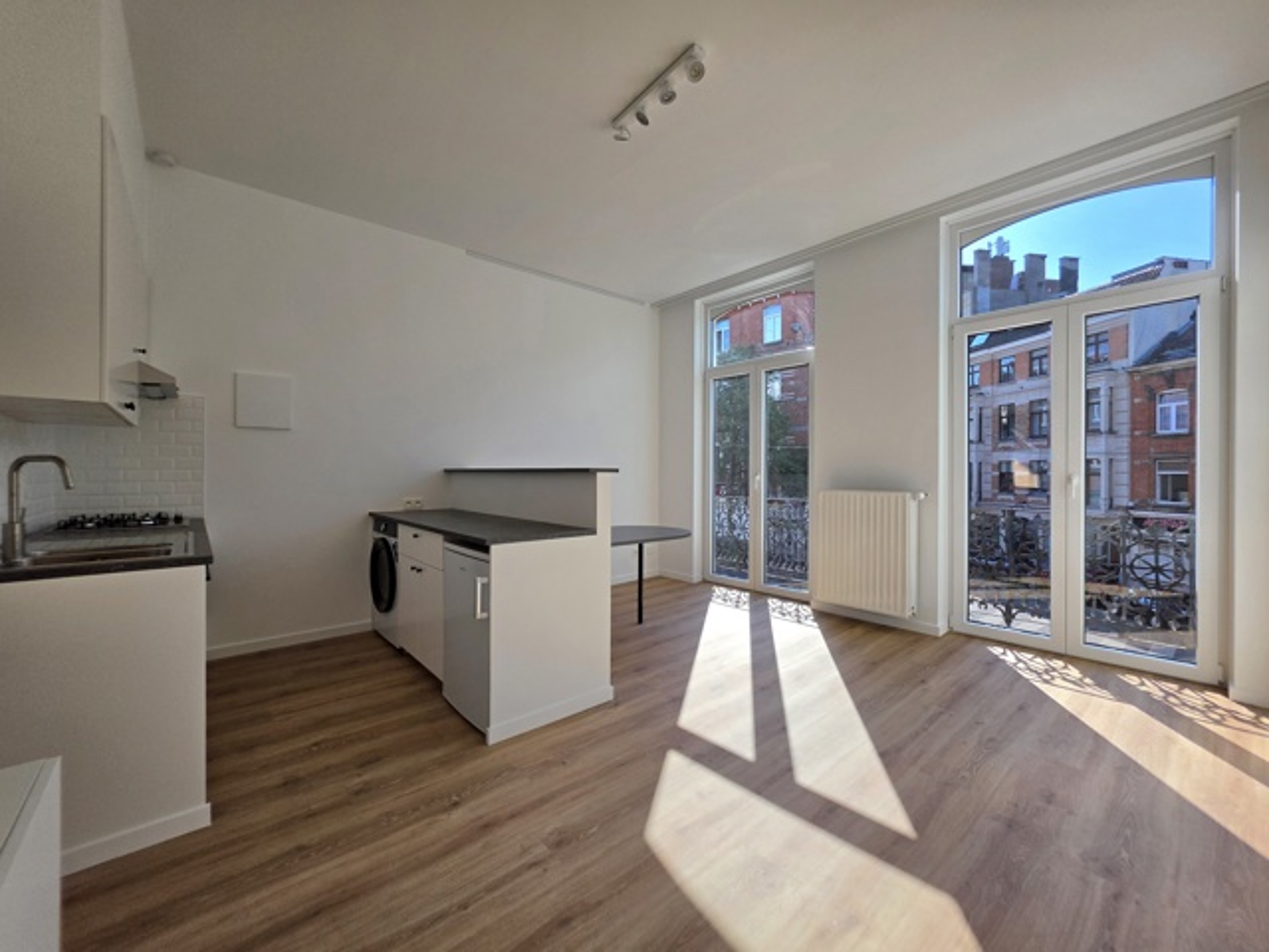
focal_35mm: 13
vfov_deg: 89.9
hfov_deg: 106.2
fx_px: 477
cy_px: 476
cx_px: 634
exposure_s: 1/1250
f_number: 1.9
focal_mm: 2.2
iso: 32
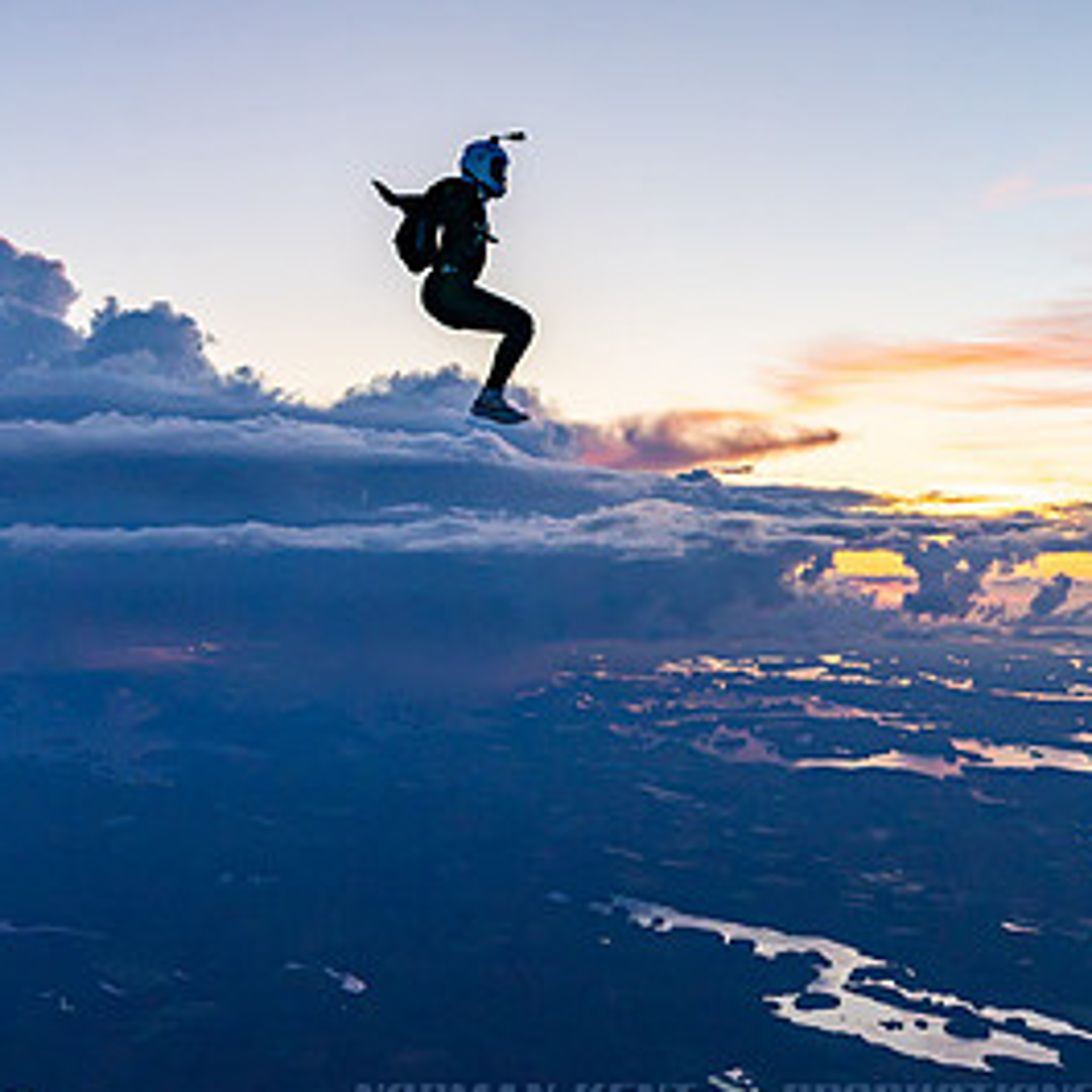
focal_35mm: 52
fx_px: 1856
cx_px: 750
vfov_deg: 32.8
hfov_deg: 32.4
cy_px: 510
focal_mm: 28
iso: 1000
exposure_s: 1/2000
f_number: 4
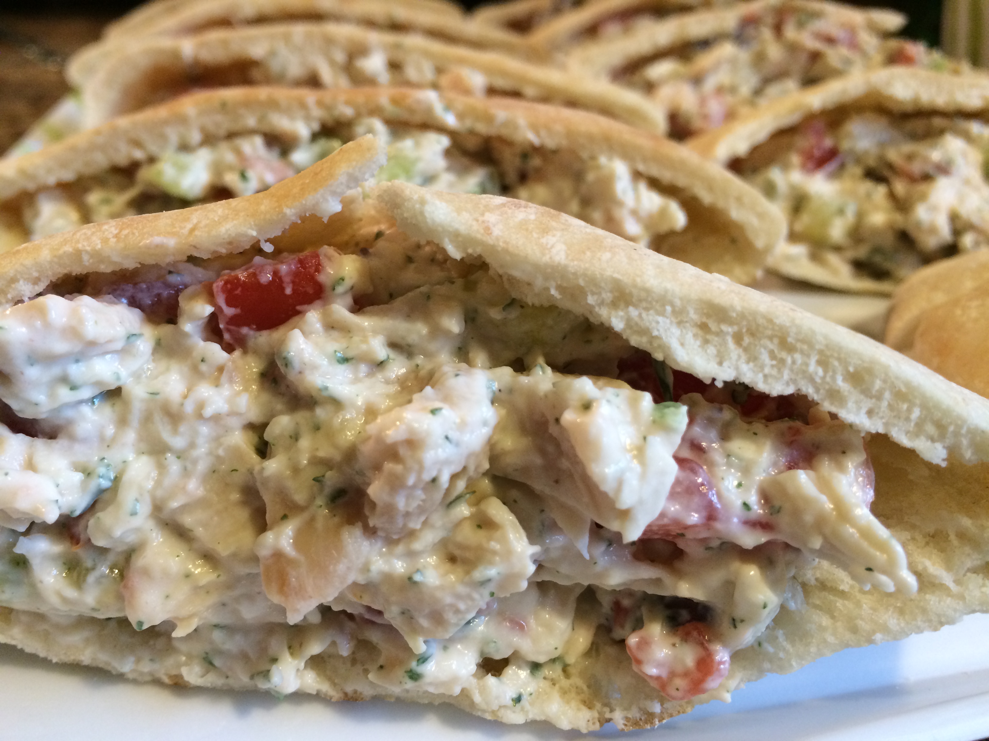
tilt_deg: -27.9
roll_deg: -2.7
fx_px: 829
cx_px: 494
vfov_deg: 48.2
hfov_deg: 61.7
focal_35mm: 29
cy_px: 370
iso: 125
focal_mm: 4.15
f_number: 2.2
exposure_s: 1/30
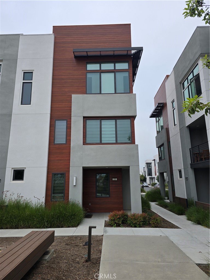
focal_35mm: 23
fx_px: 186
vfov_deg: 73.9
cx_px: 105
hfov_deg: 58.9
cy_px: 140
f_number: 1.7
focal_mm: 6.3
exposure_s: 1/180
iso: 16
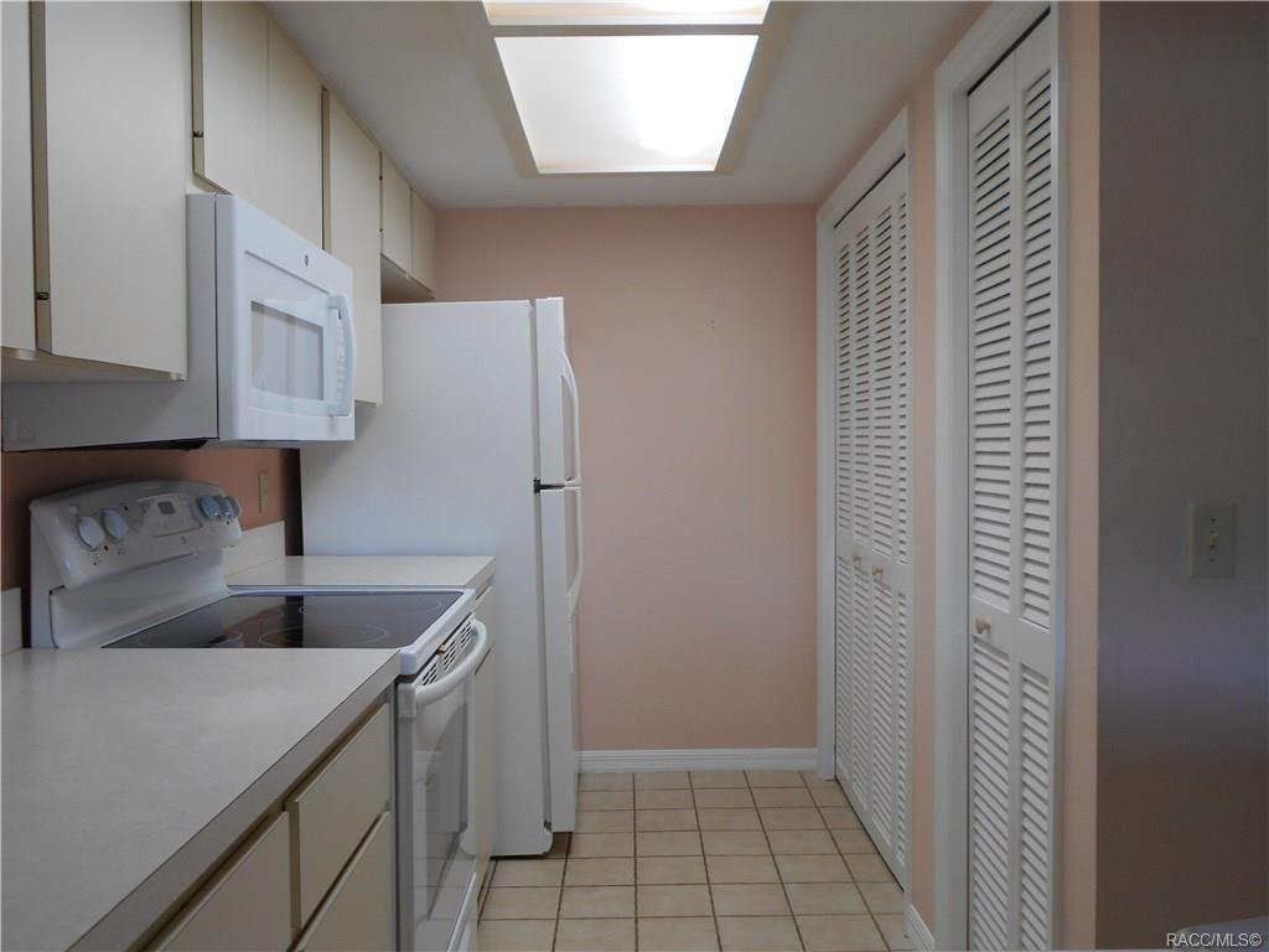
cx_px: 634
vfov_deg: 49.7
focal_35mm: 28
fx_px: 1026
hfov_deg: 63.4
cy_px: 476
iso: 80
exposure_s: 1/30
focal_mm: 5.1
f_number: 3.4
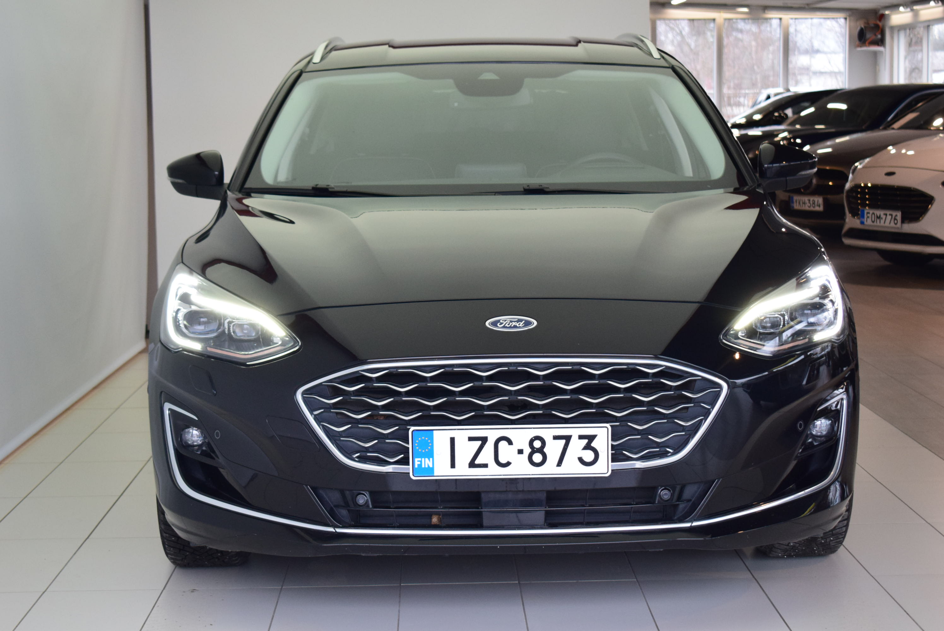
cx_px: 472
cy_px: 316
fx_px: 1889
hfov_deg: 28.1
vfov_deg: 19.0
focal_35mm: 72
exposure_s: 1/400
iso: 1600
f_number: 5.3
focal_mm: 48
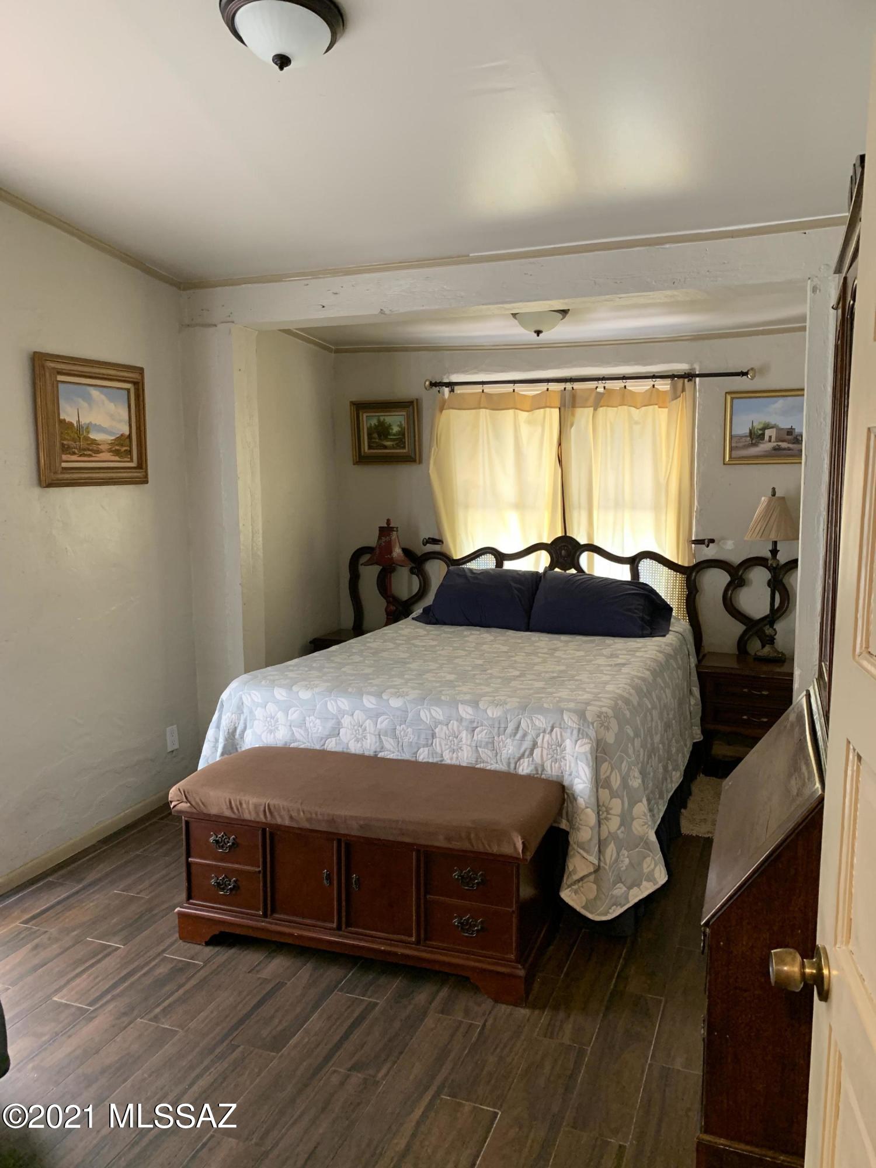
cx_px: 438
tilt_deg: -5.9
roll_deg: +0.3
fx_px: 877
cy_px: 584
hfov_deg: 53.1
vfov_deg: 67.3
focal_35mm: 26
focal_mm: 4.25
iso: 250
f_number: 1.8
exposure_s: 1/60
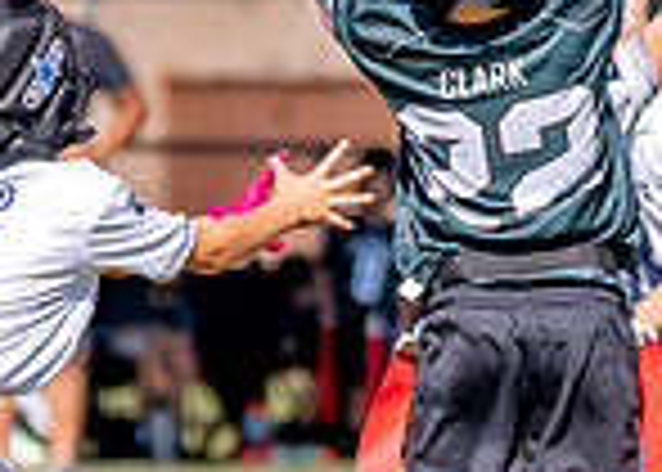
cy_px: 97
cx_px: 176
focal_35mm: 562
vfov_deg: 2.6
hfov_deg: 3.6
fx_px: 10566
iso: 250
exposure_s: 1/5000
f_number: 2.8
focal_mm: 96
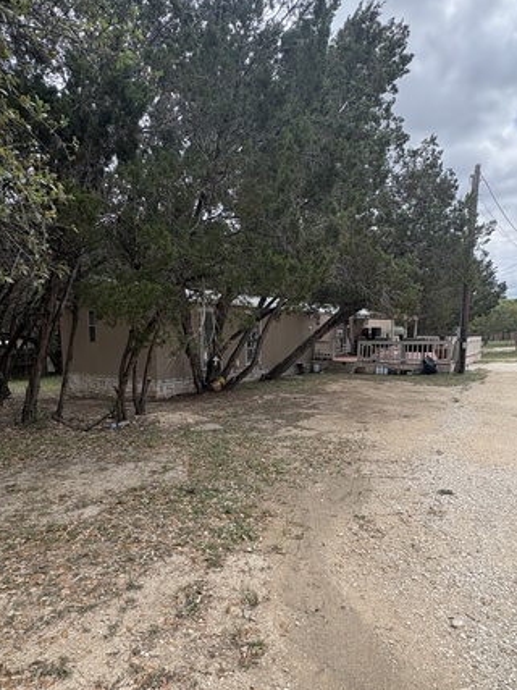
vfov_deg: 78.5
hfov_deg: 63.4
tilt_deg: -8.4
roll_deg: -0.3
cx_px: 244
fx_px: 418
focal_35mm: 21
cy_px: 398
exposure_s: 1/473
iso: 40
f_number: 2.2
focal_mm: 2.22
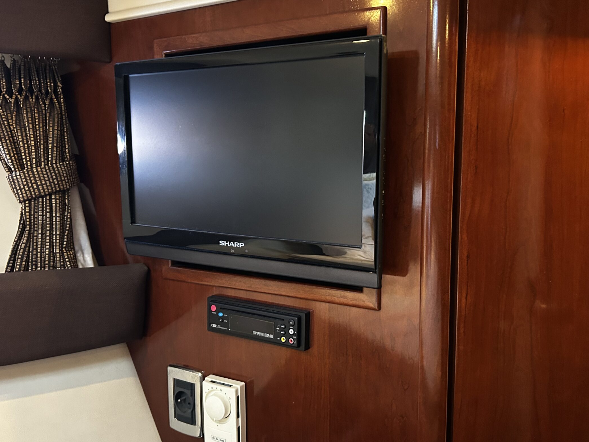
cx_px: 316
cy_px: 231
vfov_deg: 44.1
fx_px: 544
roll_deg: +1.6
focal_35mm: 32
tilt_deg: -6.8
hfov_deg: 56.8
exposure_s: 1/35
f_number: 1.5
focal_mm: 5.7
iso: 640
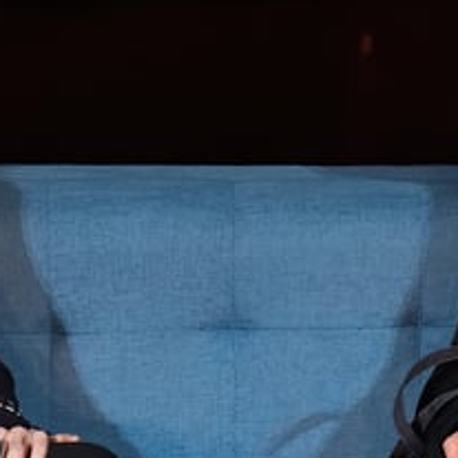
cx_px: 133
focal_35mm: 1015
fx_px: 15194
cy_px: 327
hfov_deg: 1.7
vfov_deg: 1.7
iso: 5000
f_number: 4.5
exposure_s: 1/200
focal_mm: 280
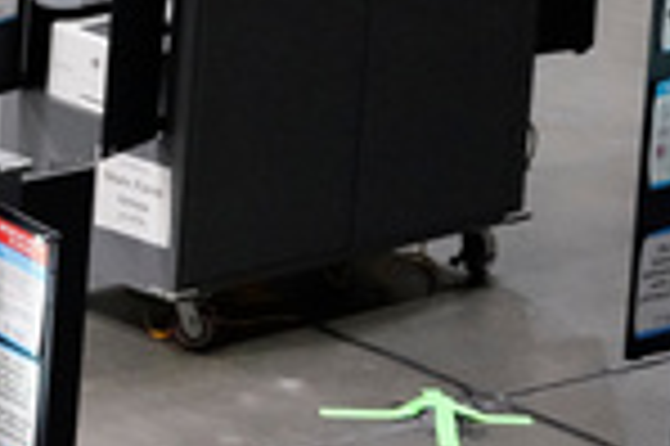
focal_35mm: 577
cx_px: -292
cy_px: 115
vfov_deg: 2.4
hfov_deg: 3.6
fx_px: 10727
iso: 12800
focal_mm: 168
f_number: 5.6
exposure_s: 1/125
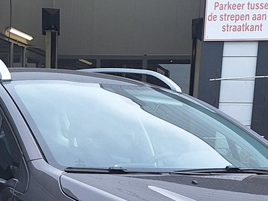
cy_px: 307
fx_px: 720
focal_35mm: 93
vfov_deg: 14.7
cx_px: 81
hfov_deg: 21.0
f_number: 1.8
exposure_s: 1/467
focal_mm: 5.54
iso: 40
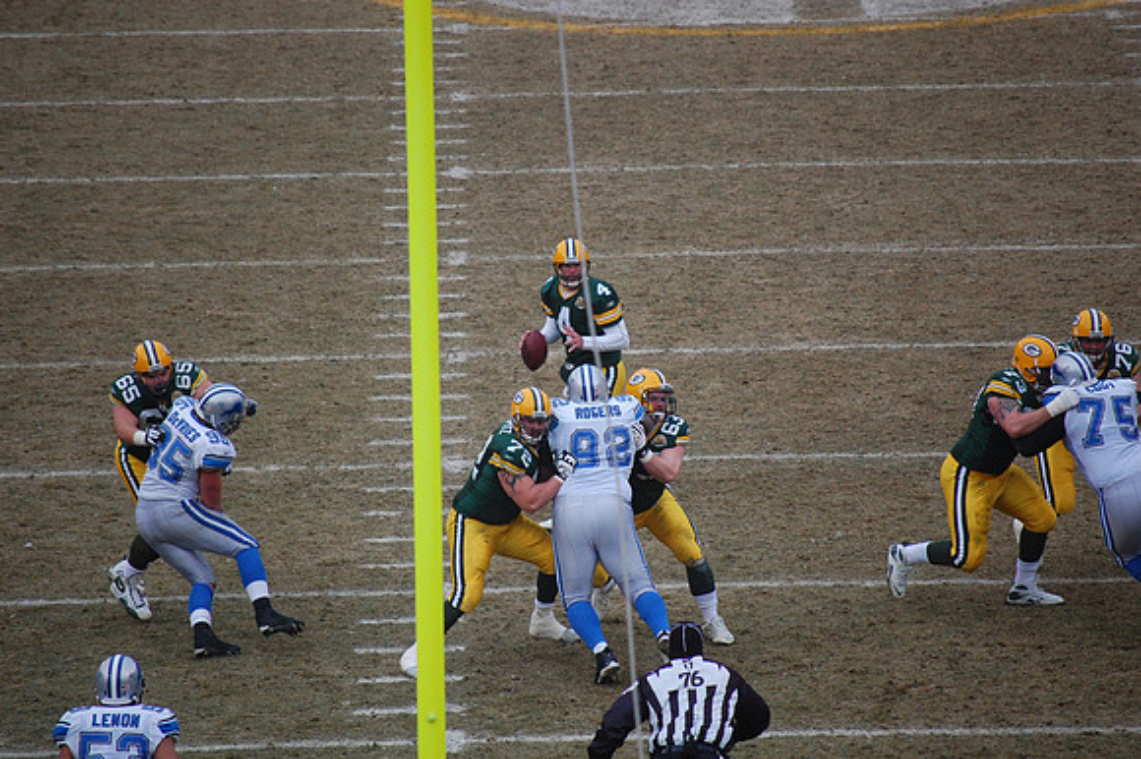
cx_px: 570
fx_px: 9503
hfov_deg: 6.9
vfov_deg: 4.6
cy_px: 380
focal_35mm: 300
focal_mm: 200
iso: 800
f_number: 5.6
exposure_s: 1/1250
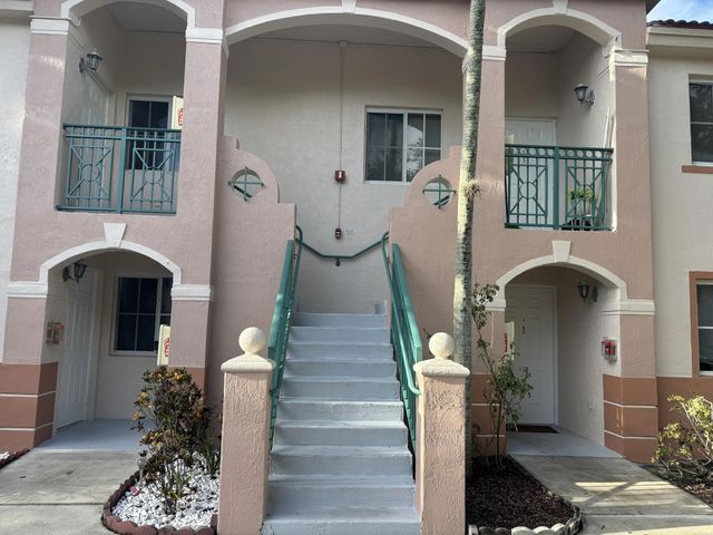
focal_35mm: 26
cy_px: 268
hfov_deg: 67.3
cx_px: 356
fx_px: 536
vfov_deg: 53.1
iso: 50
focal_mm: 5.96
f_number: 1.6
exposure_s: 1/697
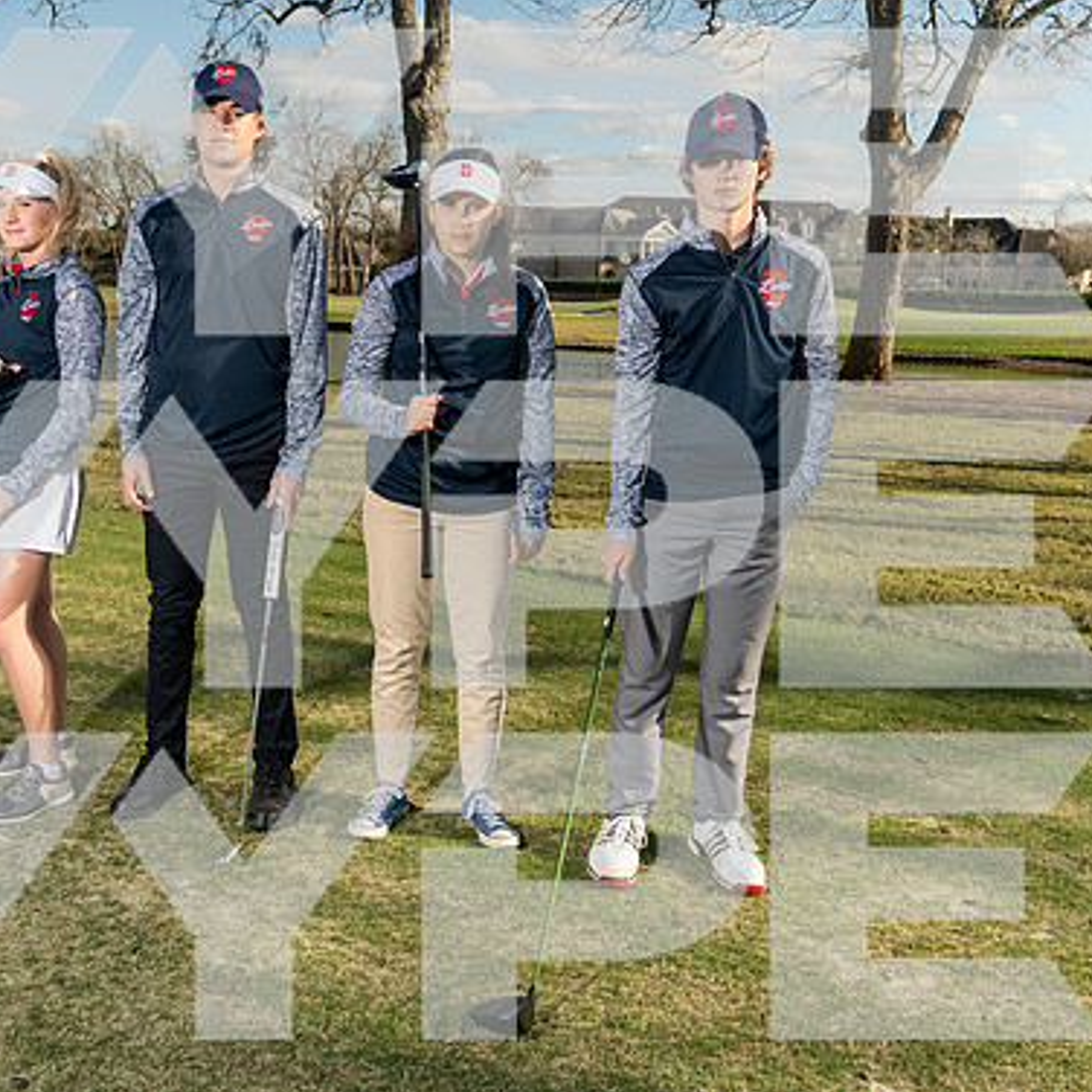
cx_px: 354
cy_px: 541
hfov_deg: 42.2
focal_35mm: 39
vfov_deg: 42.8
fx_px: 1392
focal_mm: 29
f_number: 8
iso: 500
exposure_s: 1/200
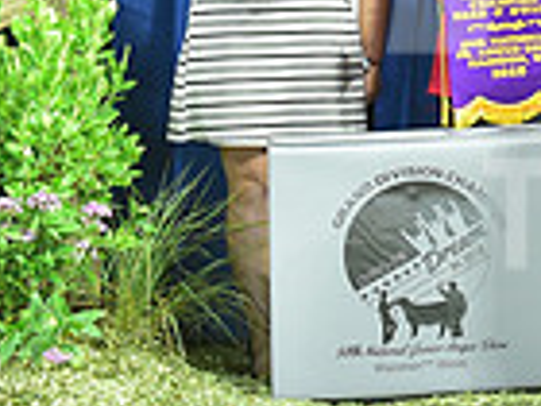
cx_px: 1086
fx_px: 2985
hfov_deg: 9.6
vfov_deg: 7.7
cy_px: -93
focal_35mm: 191
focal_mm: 48
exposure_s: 1/160
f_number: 5
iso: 3200
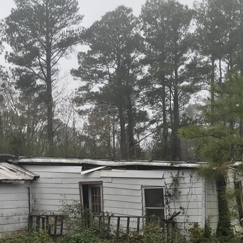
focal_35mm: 71
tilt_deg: +0.3
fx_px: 564
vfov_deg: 23.6
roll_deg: +0.6
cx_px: 72
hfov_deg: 24.1
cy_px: 221
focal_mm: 3.99
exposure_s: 1/247
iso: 20
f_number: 1.8
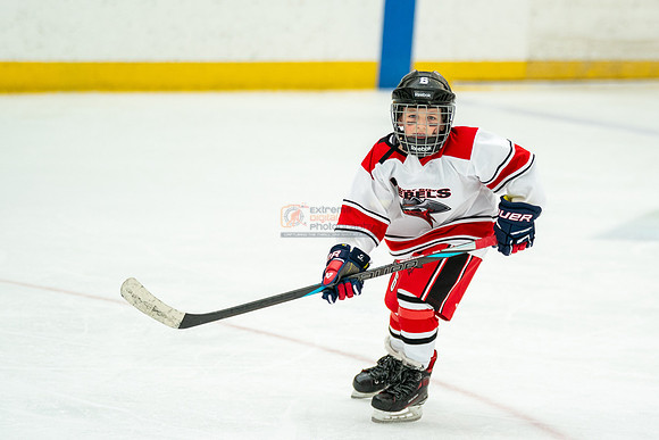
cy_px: 174
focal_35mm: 289
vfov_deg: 4.8
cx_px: 384
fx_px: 5293
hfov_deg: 7.1
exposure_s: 1/2000
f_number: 3.2
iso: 1600
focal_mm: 186
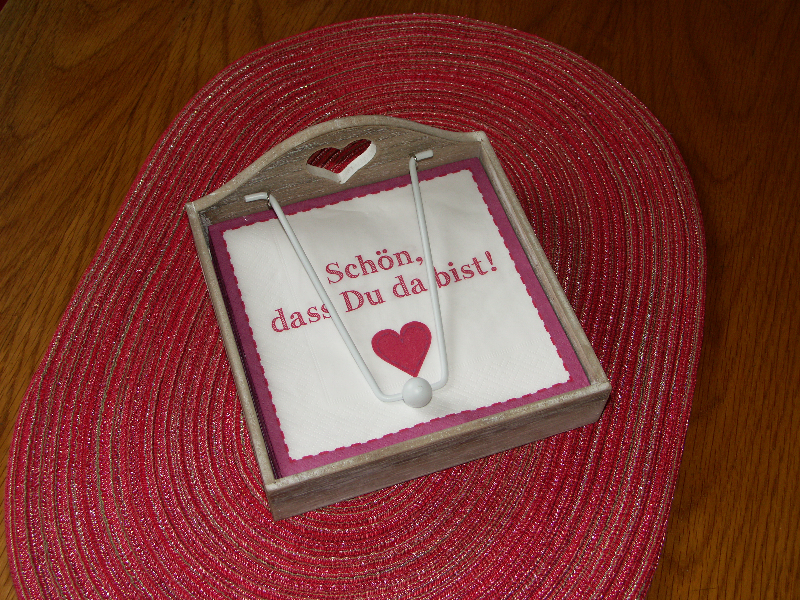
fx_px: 994
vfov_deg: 33.6
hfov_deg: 43.9
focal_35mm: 43
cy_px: 300
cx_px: 400
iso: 100
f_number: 3.2
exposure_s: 1/50
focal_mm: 10.96
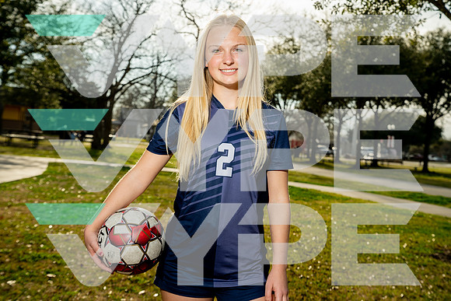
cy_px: 150
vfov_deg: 24.6
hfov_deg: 36.2
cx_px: 226
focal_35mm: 55
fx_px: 689
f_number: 6.3
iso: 100
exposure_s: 1/250
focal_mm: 55
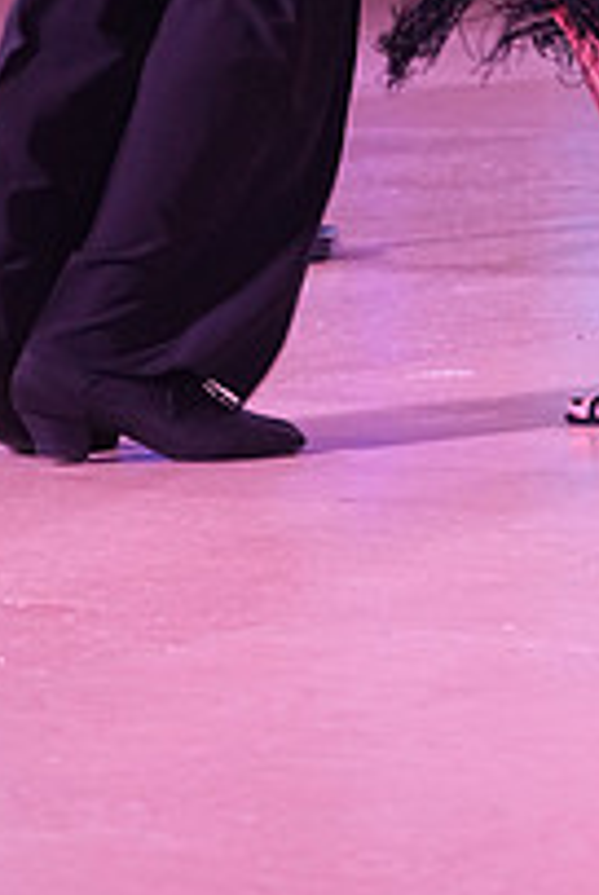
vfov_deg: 8.2
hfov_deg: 5.5
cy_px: -251
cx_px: 575
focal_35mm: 248
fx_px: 6168
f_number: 5.6
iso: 2500
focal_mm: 87
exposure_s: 1/200
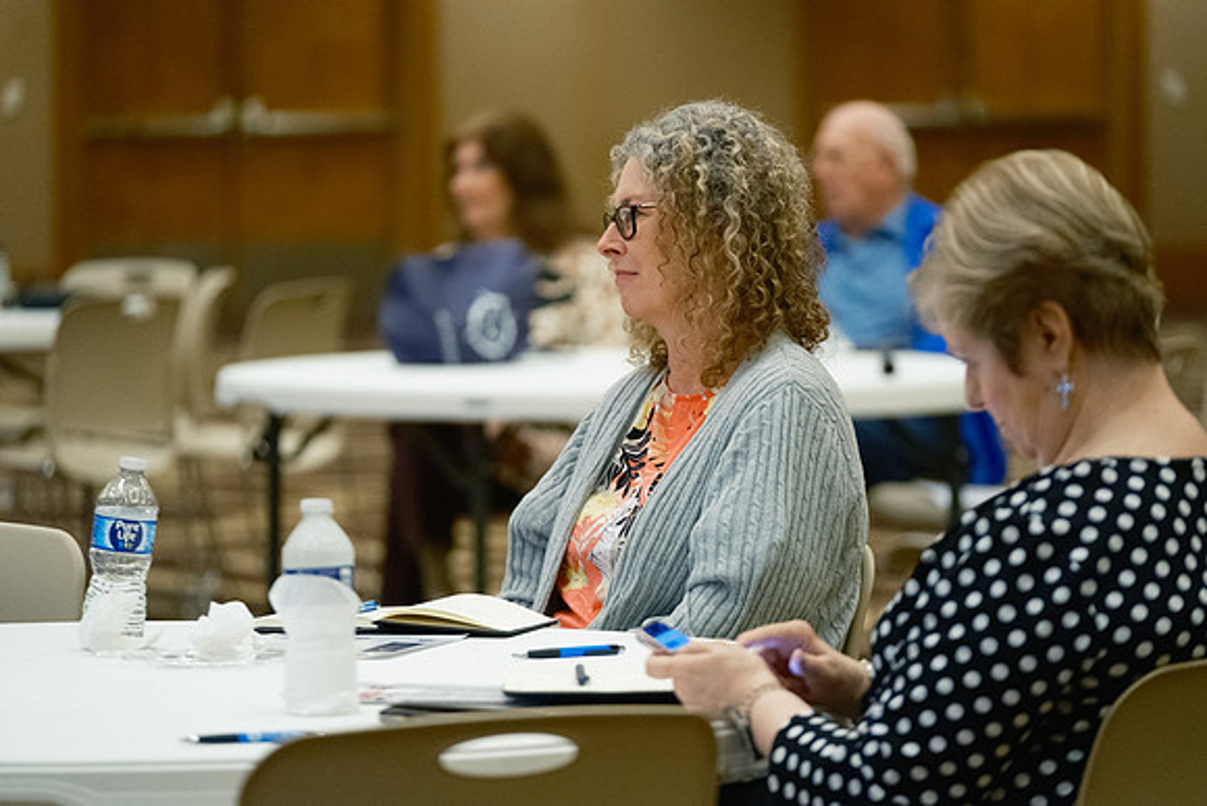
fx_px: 6855
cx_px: 604
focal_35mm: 204
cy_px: 403
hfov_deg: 10.1
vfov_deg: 6.7
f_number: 2.8
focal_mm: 134.4
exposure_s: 1/125
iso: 4000
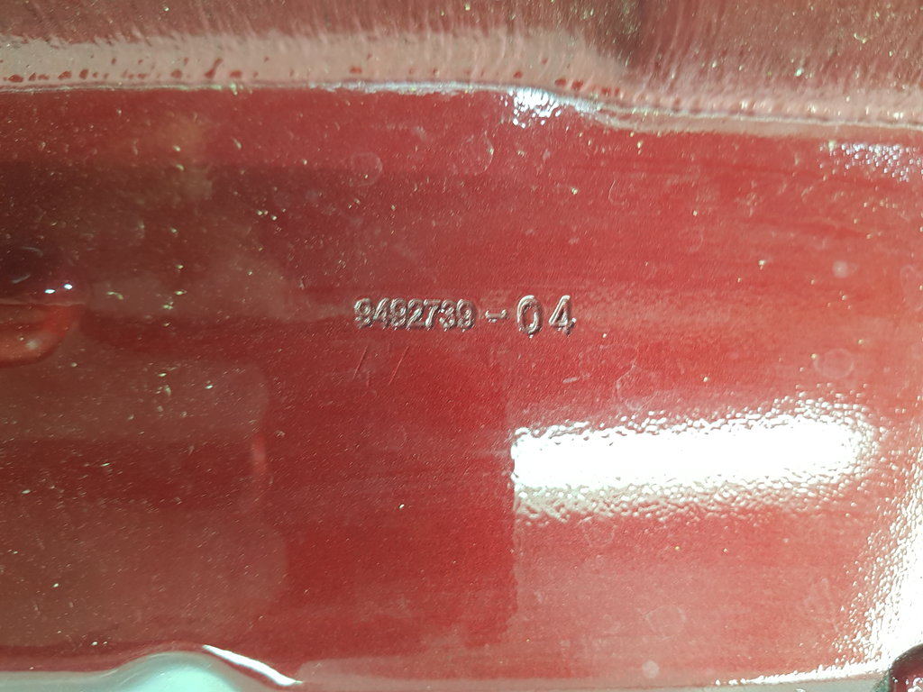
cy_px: 346
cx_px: 462
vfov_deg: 53.1
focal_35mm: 26
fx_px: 693
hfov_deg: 67.3
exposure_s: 1/33
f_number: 1.7
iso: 160
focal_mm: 4.2
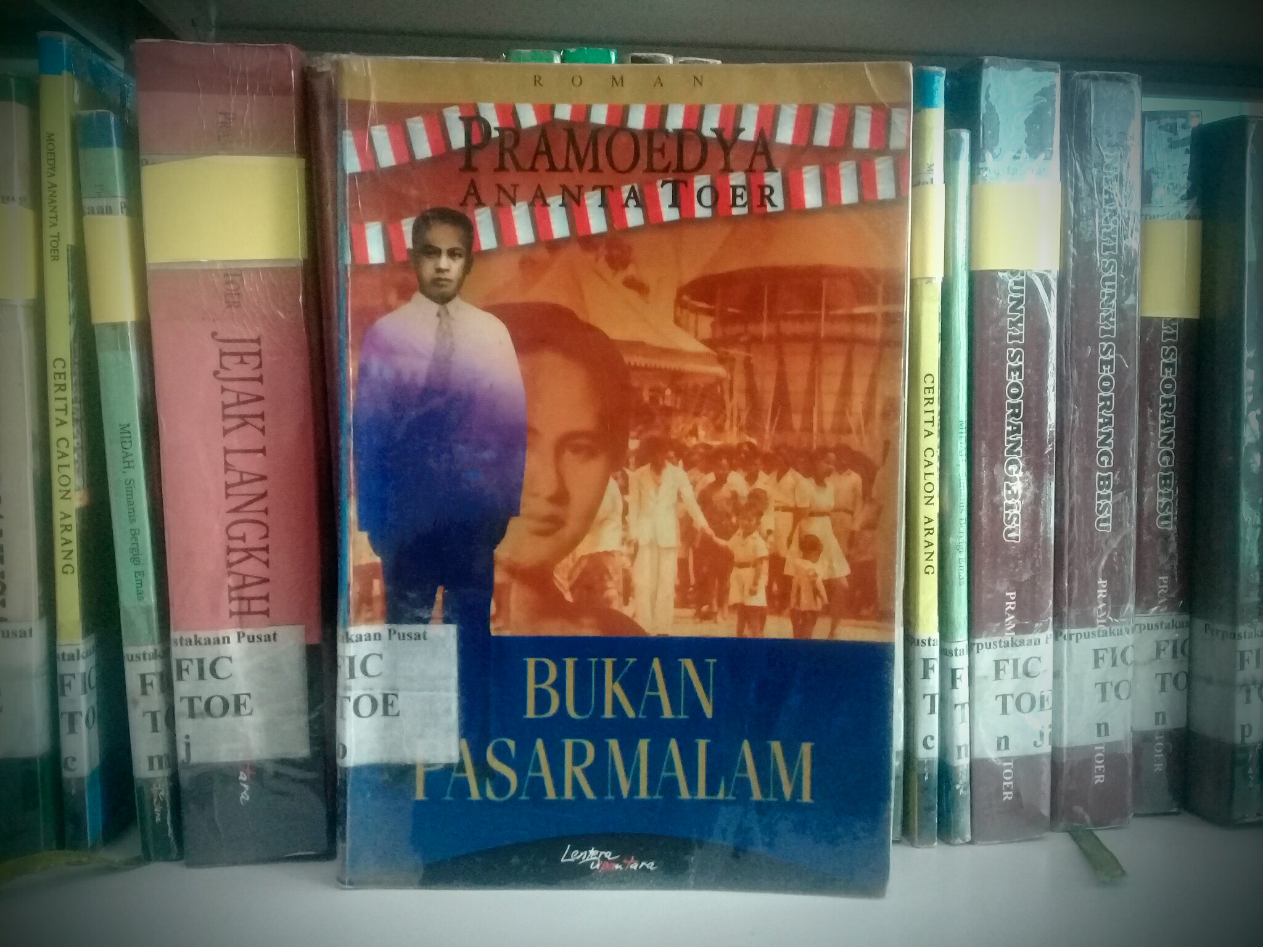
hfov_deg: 58.4
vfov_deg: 45.4
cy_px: 474
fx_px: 1131
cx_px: 632
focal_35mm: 31
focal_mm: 3.3
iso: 160
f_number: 2.2
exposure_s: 1/50
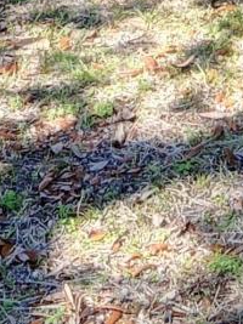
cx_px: 477
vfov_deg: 9.0
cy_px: -678
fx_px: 1621
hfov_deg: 8.2
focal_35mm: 173
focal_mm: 11
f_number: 20
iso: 100
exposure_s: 1/125
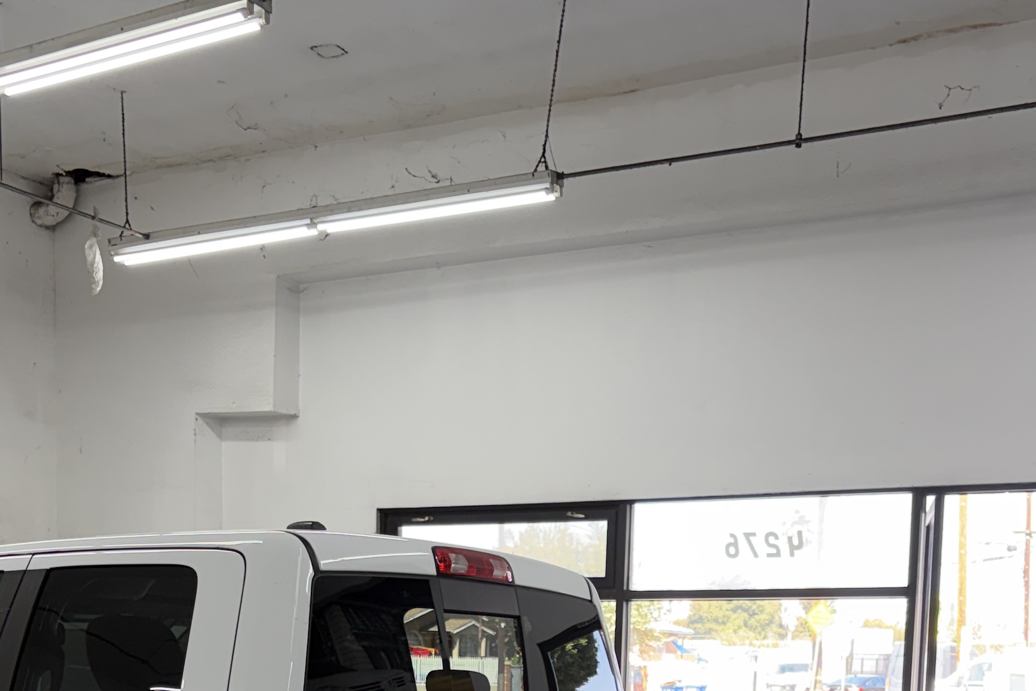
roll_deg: -0.5
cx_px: 463
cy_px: 795
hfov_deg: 35.0
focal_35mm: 57
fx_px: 1640
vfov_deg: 22.2
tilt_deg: -2.7
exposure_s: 1/121
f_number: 1.6
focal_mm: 5.96
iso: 40
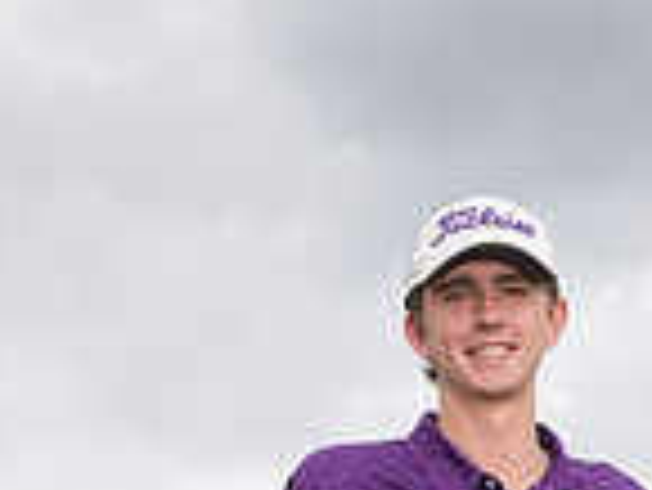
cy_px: 998
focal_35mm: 113
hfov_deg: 17.3
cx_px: 513
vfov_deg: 11.7
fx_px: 2130
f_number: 6.3
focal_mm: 38
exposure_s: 1/320
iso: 160
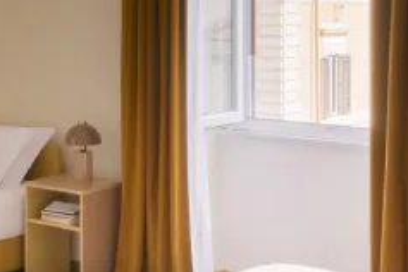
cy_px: 15
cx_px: 46
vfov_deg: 16.6
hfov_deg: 24.4
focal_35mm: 81
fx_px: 918
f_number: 20
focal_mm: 24
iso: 400
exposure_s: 1/80
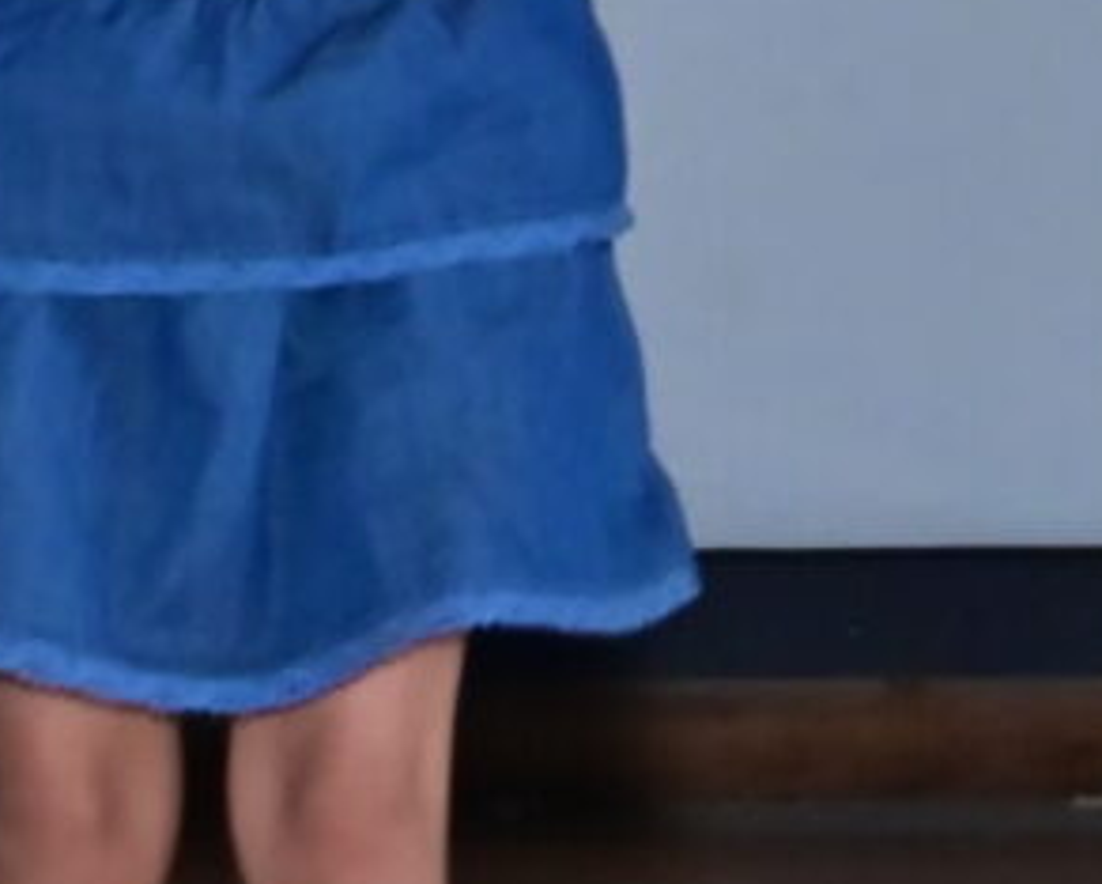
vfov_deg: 3.5
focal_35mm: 444
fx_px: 14491
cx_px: 1876
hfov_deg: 4.3
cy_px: 289
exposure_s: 1/125
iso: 1600
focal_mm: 54
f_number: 4
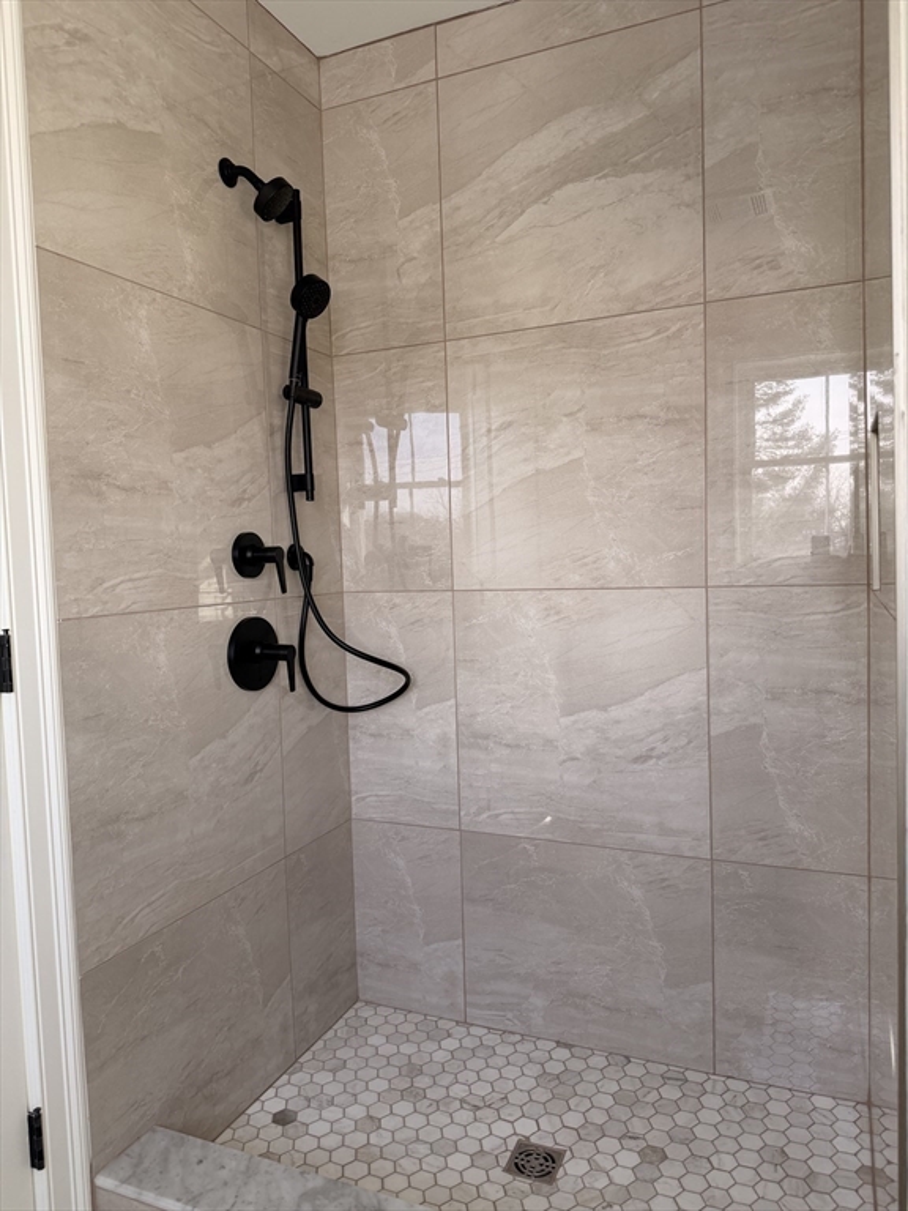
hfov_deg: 56.8
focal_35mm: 24
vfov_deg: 71.6
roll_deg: +1.8
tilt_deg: -4.2
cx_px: 454
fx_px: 839
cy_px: 606
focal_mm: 6.76
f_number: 1.78
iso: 160
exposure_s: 1/121
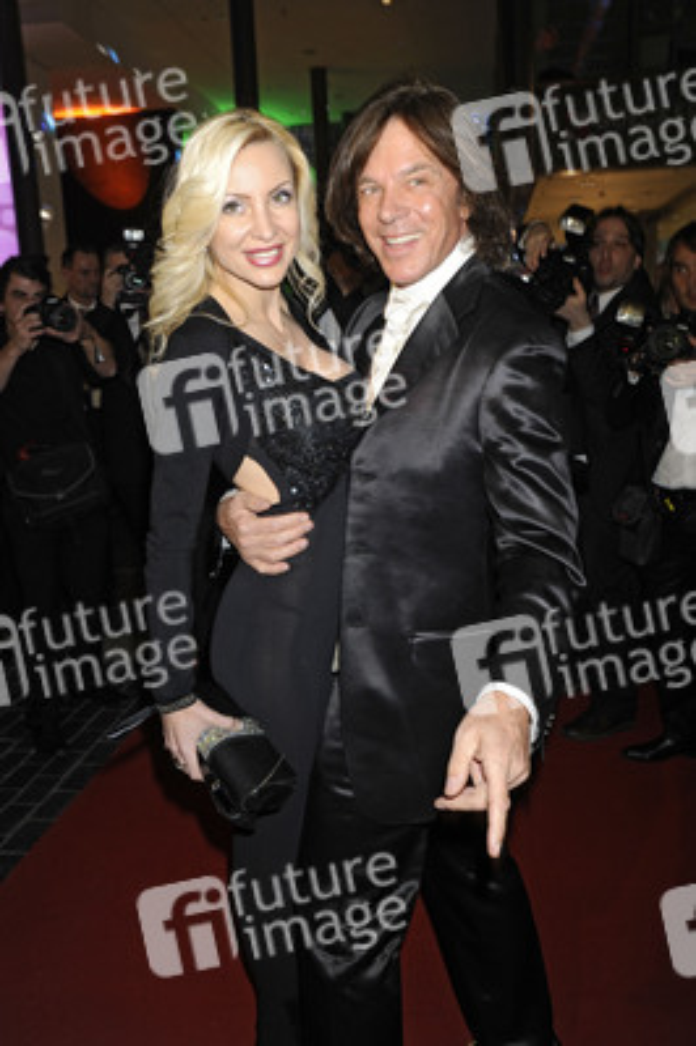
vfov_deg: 54.5
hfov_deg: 37.8
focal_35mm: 35
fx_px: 1017
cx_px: 348
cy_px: 523
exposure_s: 1/30
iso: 1250
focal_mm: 35
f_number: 5.6
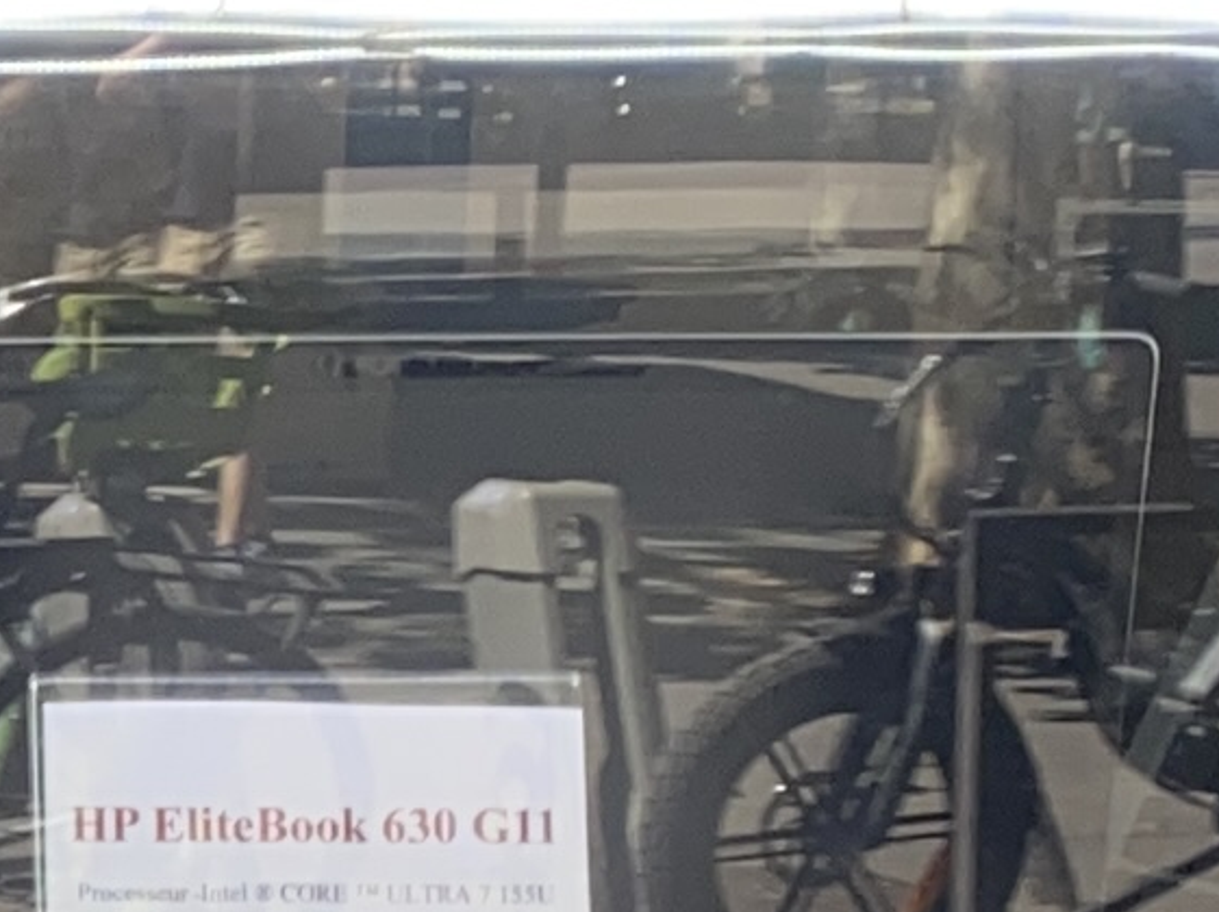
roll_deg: +0.4
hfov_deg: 9.7
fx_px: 6581
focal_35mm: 187
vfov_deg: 7.9
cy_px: 1068
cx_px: -1417
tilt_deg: -10.5
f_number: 1.8
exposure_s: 1/367
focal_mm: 4.25
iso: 32
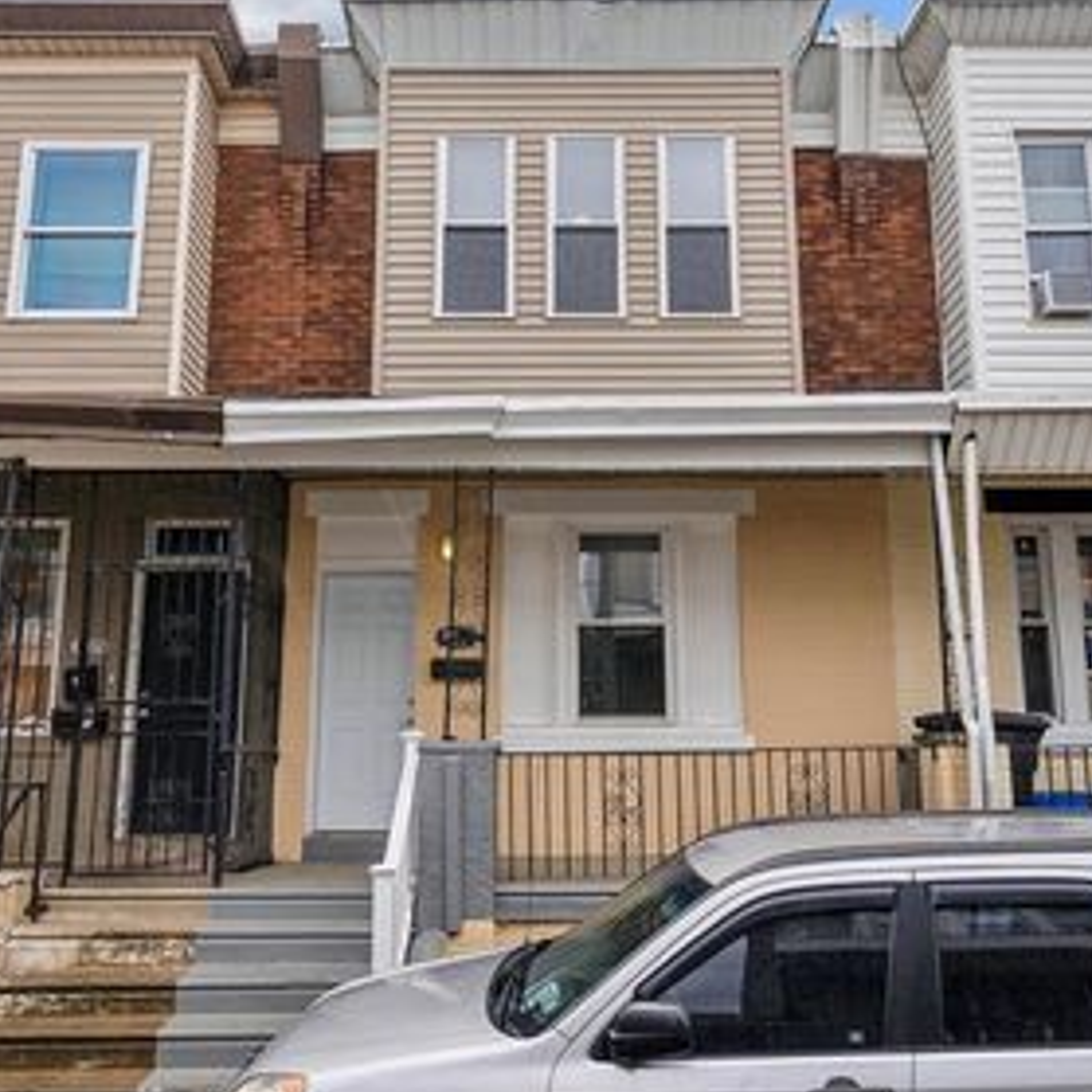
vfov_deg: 51.1
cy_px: 515
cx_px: 560
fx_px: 1142
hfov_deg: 51.1
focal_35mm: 32
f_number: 8
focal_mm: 21
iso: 100
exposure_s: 1/200
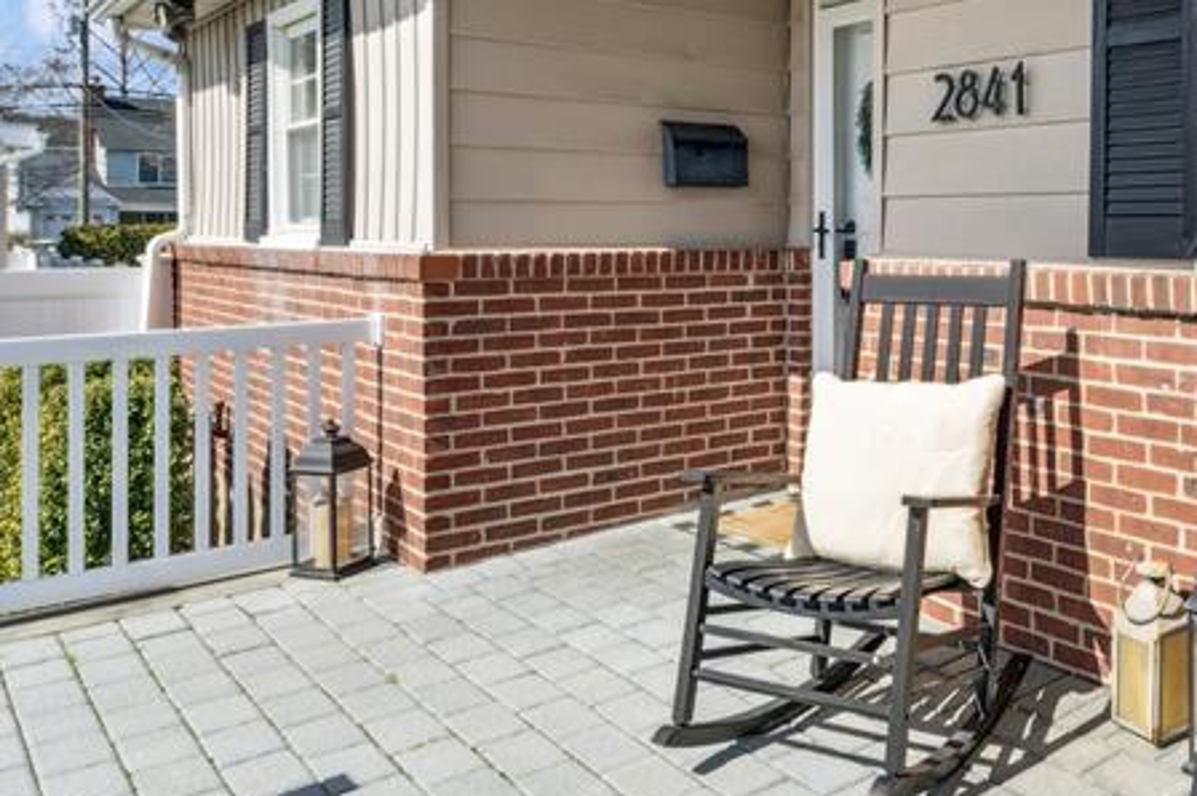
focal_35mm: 32
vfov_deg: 39.8
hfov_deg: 53.6
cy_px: 184
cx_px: 1005
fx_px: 1063
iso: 200
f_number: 11
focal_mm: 14
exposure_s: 1/400
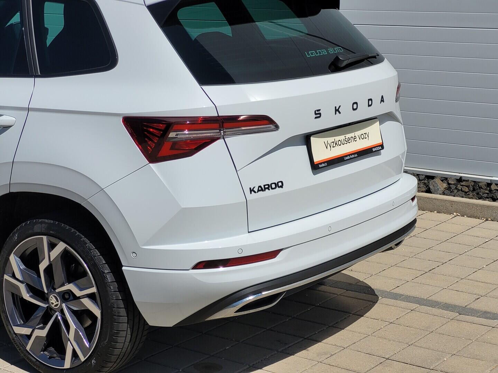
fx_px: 1093
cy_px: 186
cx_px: 249
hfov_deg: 25.7
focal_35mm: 76
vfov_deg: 19.4
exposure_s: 1/2384
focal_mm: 7.12
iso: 25
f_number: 2.4
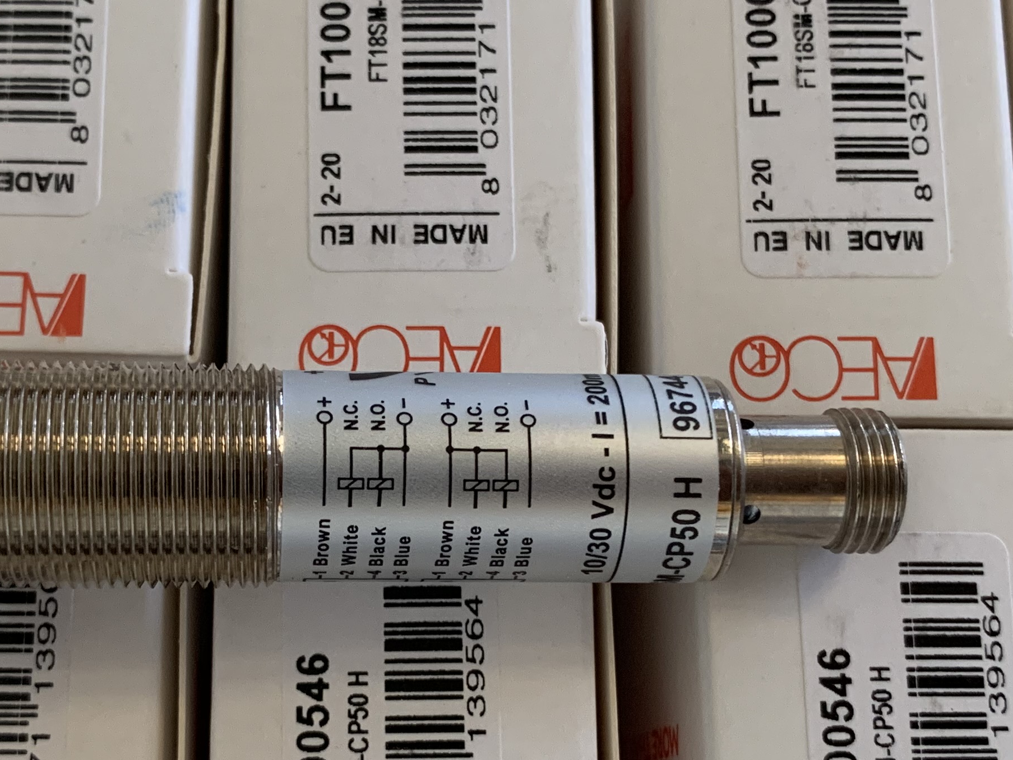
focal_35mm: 58
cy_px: 441
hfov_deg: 33.1
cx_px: 407
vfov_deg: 25.2
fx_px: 1698
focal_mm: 4.25
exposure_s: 1/60
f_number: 1.8
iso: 125
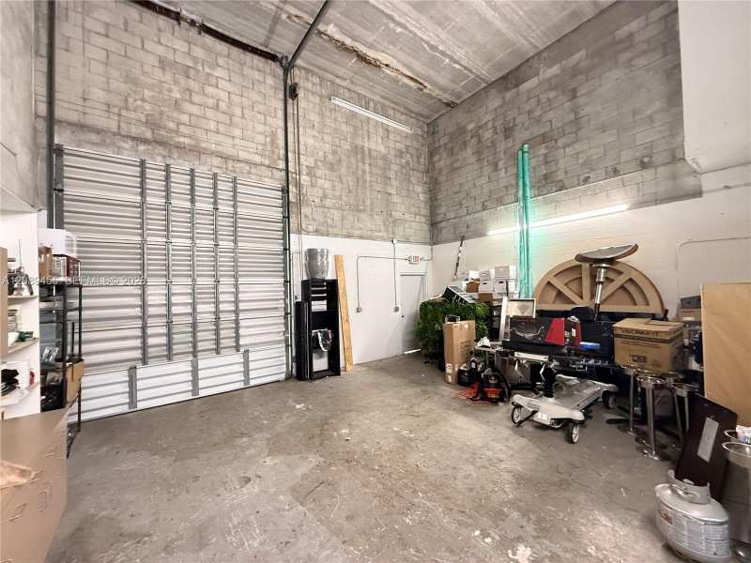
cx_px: 376
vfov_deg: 85.7
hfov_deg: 102.1
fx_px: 304
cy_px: 282
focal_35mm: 14
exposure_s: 1/60
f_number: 2.2
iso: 640
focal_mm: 2.22
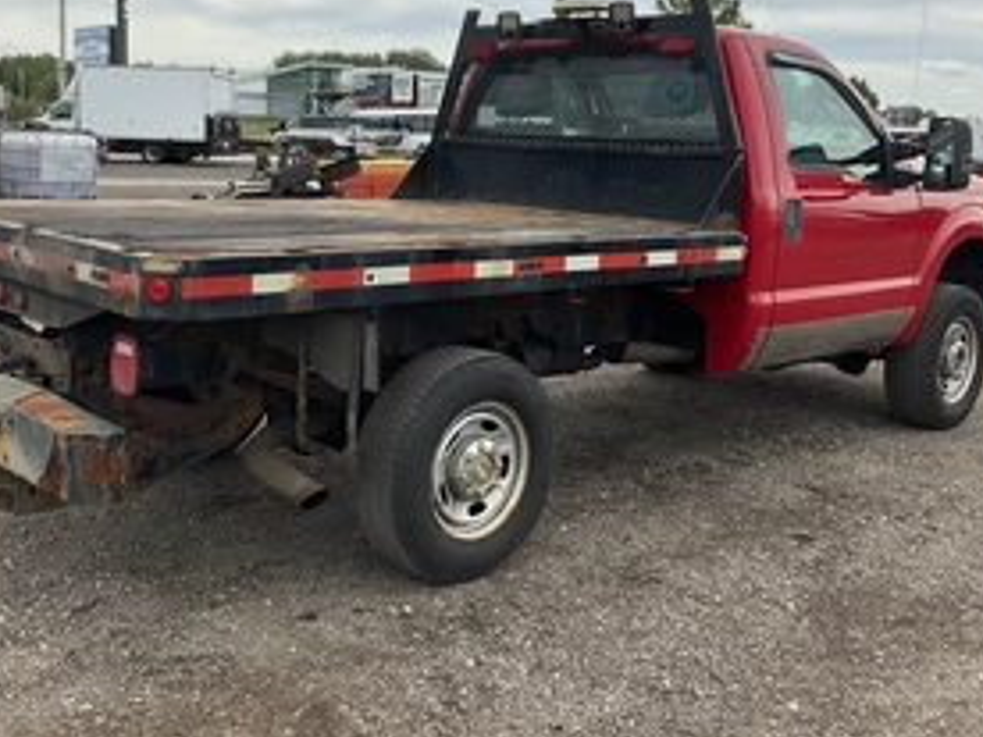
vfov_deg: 34.2
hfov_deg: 44.7
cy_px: 278
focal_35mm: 42
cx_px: 438
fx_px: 1193
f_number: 1.8
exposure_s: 1/842
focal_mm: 3
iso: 25
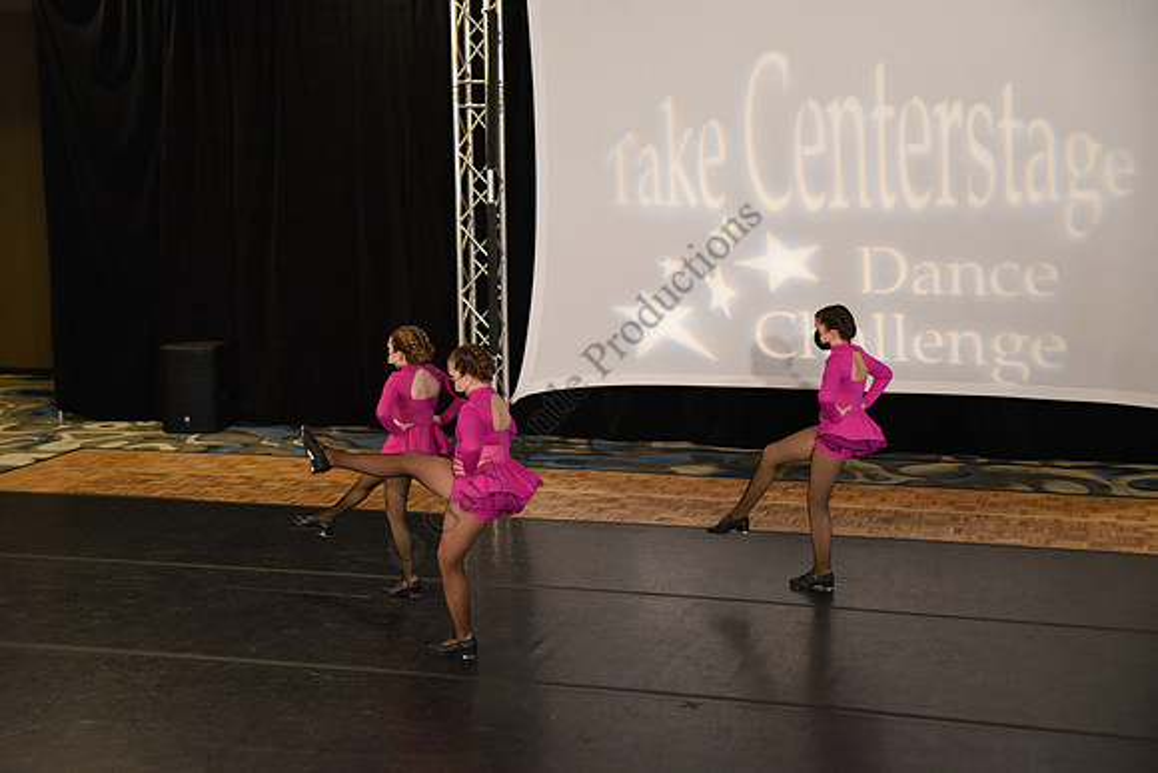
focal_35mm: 60
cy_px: 386
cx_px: 579
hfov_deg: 33.4
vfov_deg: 22.6
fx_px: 1930
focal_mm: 60
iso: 2500
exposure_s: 1/320
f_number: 4
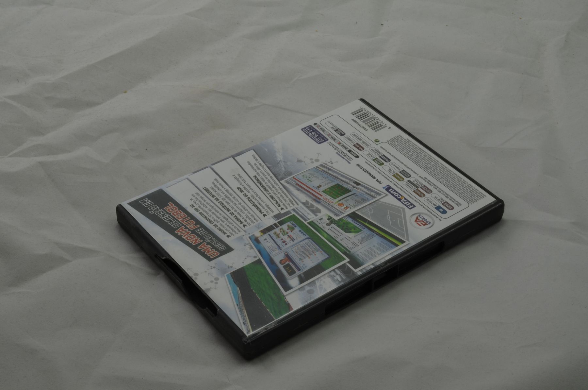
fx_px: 978
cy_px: 195
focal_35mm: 60
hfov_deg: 33.5
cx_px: 294
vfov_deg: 22.5
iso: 100
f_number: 20
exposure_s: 1/4
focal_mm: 40
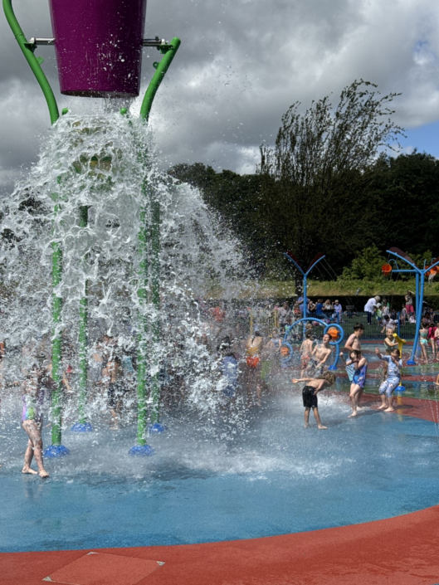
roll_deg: -0.5
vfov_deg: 39.7
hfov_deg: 30.3
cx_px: 220
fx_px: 811
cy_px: 292
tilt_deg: +2.6
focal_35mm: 48
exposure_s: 1/6410
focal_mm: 6.76
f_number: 1.78
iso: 64
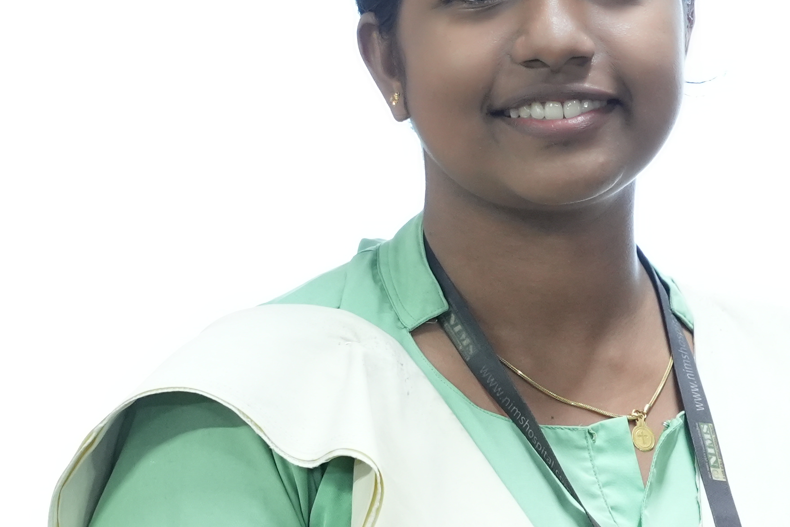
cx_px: 1078
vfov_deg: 5.6
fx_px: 5376
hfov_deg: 8.3
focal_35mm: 245
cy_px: 413
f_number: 3.5
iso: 2500
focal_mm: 61.5
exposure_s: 1/60
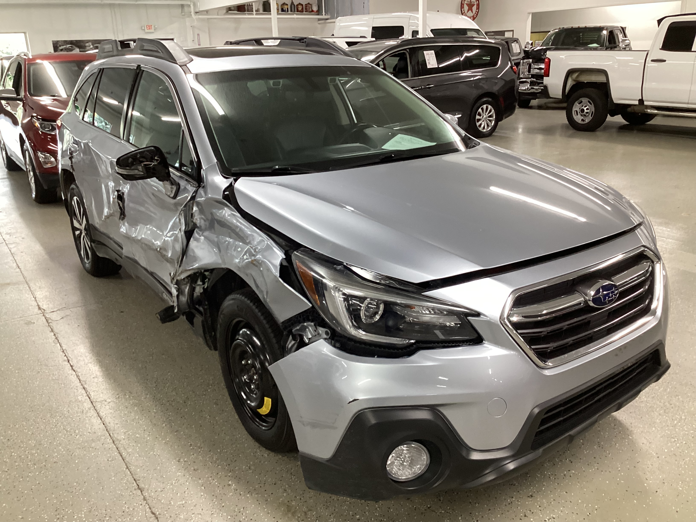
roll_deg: +1.6
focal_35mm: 31
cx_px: 348
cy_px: 261
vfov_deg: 45.4
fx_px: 623
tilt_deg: -18.6
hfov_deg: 58.4
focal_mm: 3.3
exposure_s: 1/50
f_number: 2.4
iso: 250
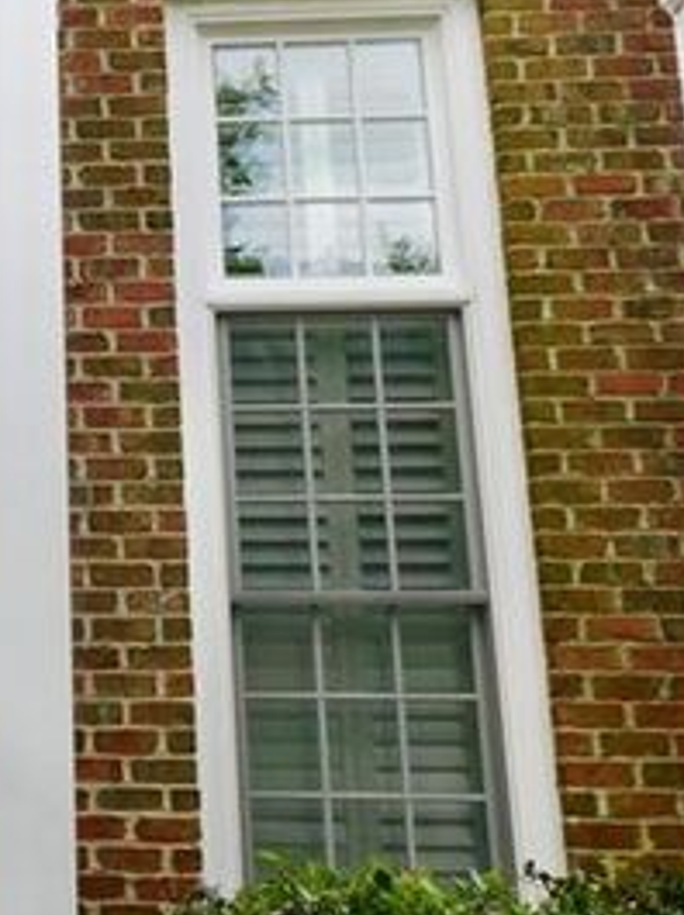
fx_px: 1664
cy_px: 306
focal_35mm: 63
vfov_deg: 30.5
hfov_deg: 21.3
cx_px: -173
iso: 125
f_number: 3.1
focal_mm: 4.5
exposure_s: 1/400
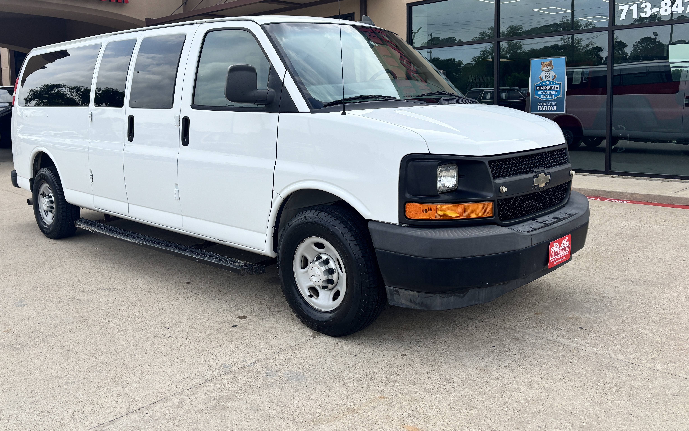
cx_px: 302
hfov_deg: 59.5
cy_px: 145
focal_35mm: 32
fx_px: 601
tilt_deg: -4.7
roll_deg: +1.2
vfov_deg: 39.0
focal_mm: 5.96
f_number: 1.6
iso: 50
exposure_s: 1/2288
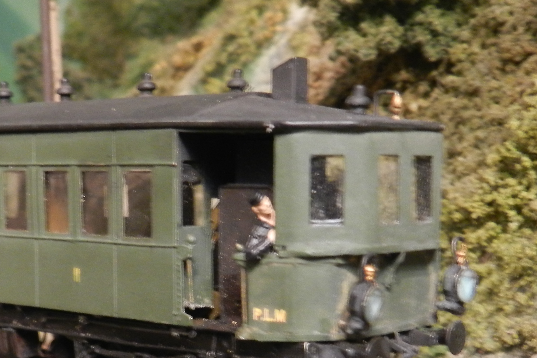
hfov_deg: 26.3
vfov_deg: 17.5
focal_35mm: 77
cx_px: 213
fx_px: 1149
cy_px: 314
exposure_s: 1/6
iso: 400
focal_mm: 6.7
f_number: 4
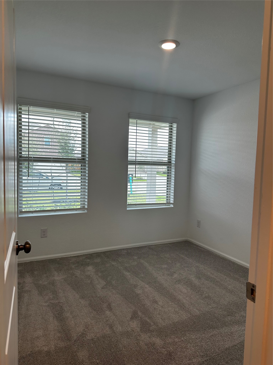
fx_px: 252
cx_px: 136
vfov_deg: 71.6
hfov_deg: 56.8
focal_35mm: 24
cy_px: 182
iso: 80
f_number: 1.78
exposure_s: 1/195
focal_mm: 6.86
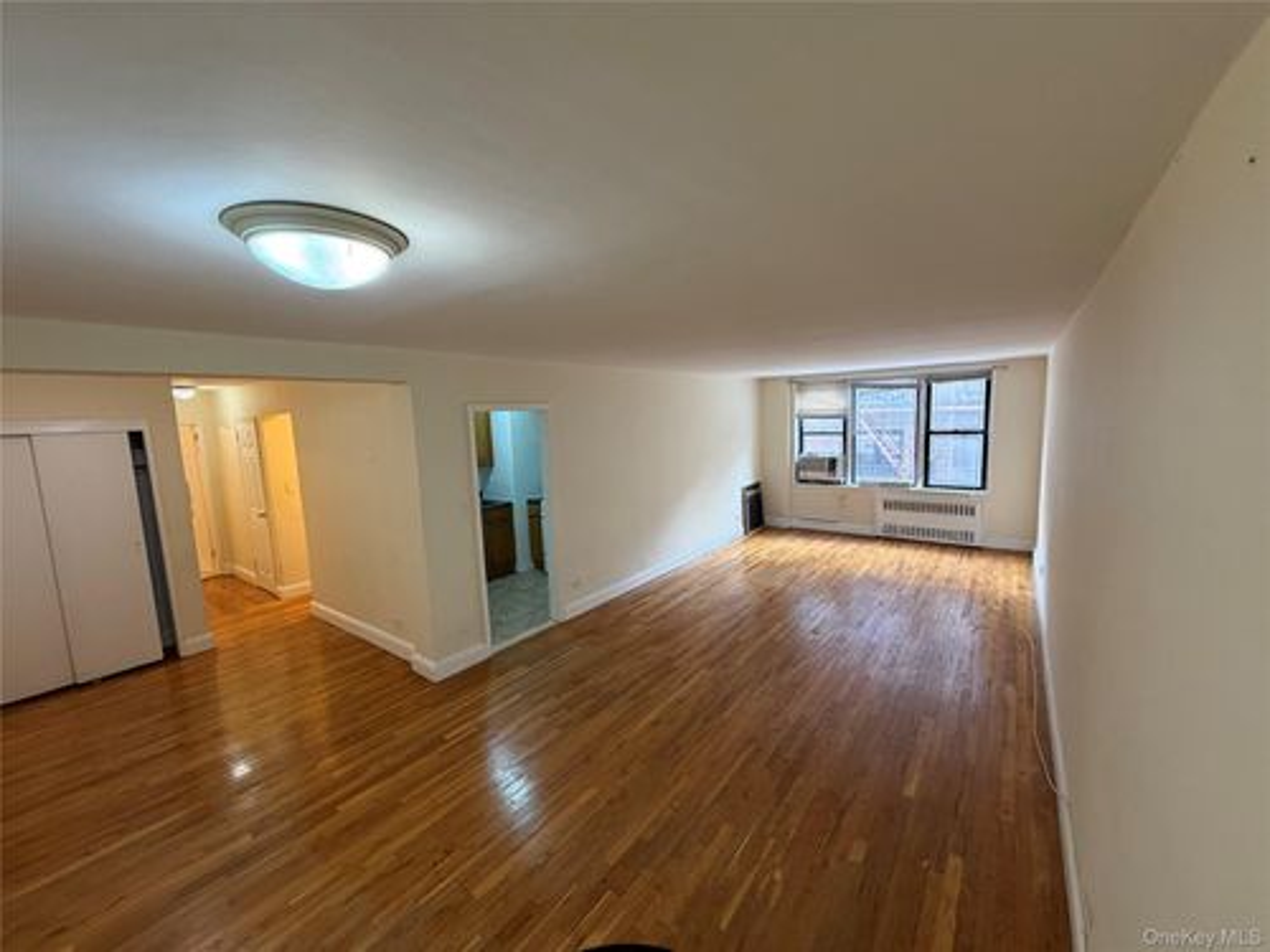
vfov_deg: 85.7
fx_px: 514
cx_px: 635
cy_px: 476
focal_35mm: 14
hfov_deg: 102.1
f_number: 2.2
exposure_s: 1/60
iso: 250
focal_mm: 2.22
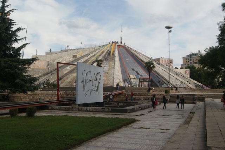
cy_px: 75
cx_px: 112
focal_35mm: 39
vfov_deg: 34.3
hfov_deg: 49.5
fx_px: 244
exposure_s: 1/125
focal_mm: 26
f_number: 8
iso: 100
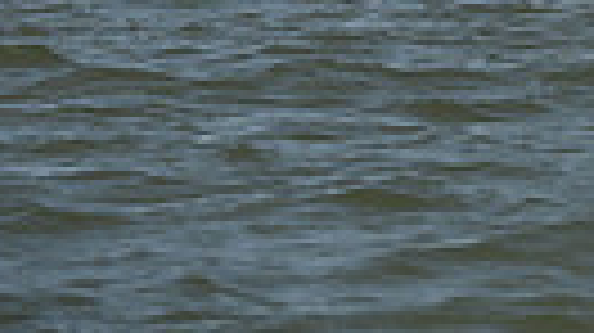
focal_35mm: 1013
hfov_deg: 2.1
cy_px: -950
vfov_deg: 1.2
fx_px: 15942
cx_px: 749
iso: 280
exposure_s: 1/1250
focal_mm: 220
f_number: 10
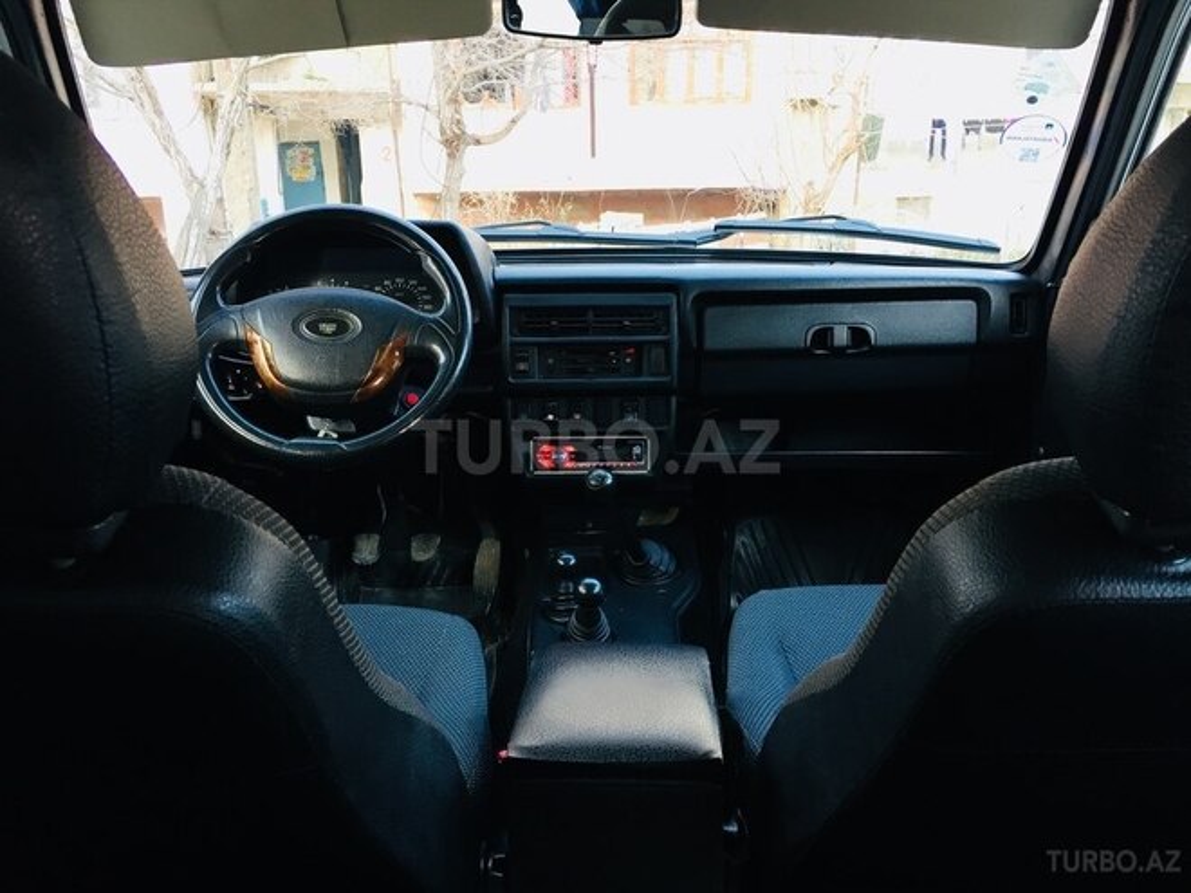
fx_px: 998
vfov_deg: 48.2
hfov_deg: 61.7
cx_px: 596
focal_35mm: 29
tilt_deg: -14.5
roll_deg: -0.1
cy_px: 446
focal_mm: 4.15
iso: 80
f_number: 2.2
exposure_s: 1/33
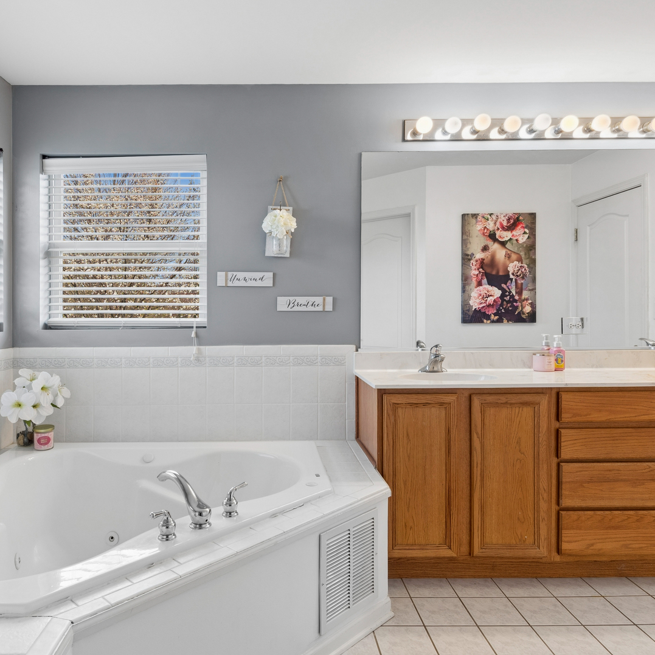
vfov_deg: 67.3
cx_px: 304
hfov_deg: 67.2
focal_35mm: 23
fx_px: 492
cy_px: 327
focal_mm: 12
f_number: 8
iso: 320
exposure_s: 1/15
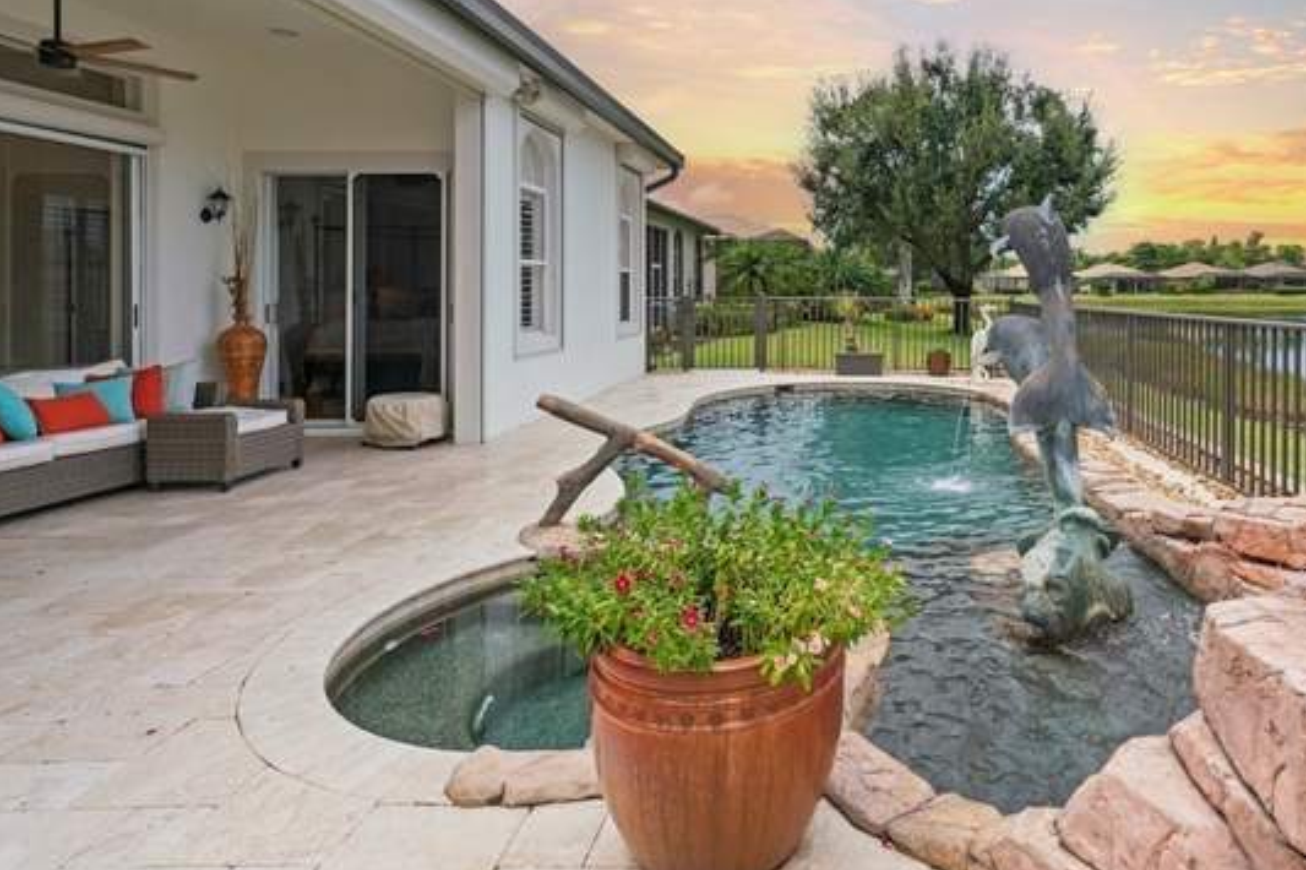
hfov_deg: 79.0
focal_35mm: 21
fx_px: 762
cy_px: 290
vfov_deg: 58.1
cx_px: 853
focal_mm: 14
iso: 400
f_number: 11
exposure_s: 1/500
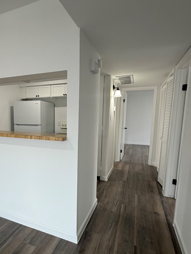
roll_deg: -1.8
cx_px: 63
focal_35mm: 22
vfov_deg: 76.2
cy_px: 140
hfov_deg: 59.6
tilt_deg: -10.1
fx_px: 162
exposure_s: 1/120
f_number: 2.2
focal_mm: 2.22
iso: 160
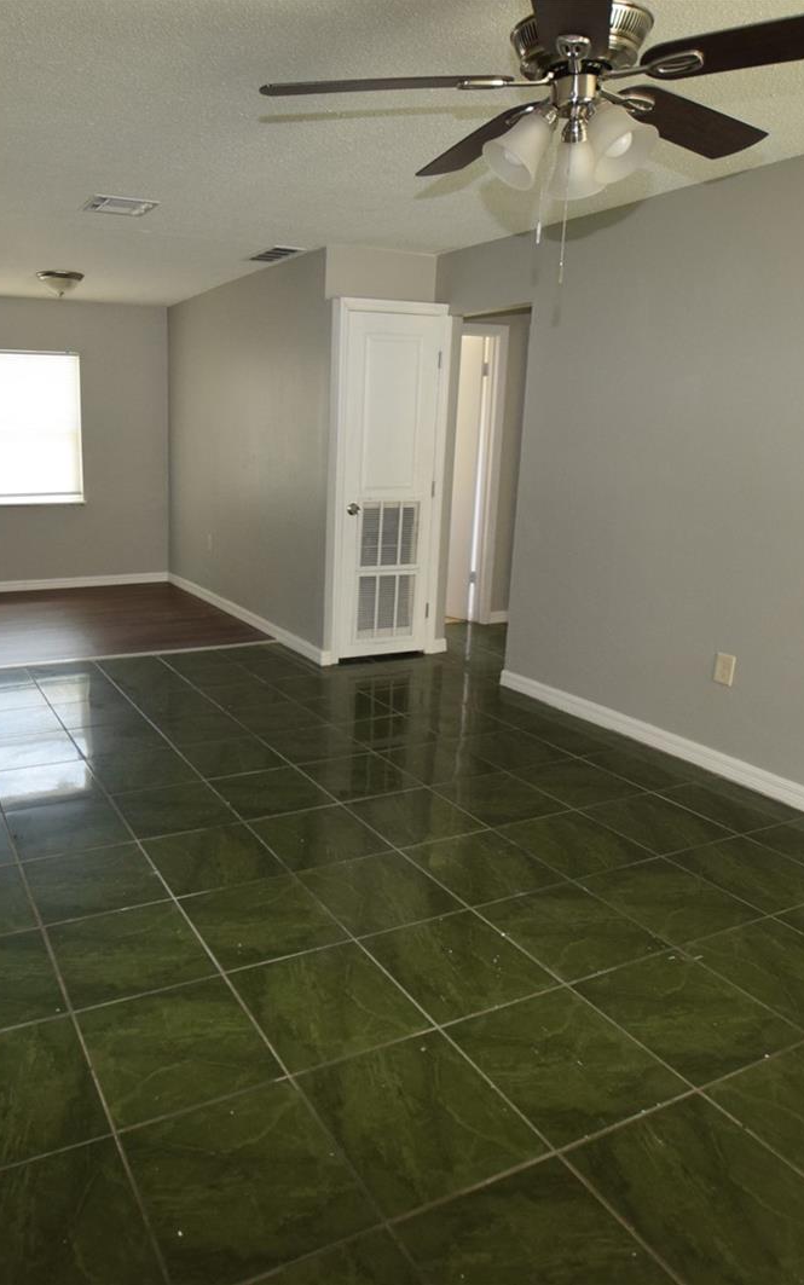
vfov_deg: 77.1
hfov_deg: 51.9
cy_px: 642
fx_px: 806
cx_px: 259
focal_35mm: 23
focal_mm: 10
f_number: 4.5
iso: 800
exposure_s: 1/80
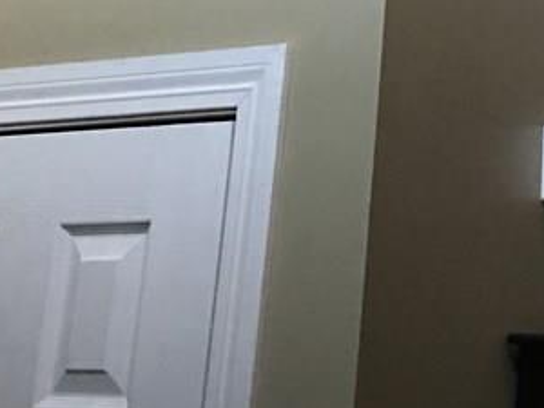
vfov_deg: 14.1
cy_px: -180
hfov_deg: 18.5
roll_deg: -0.2
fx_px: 1556
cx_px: 707
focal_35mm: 99
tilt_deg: +19.7
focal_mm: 4.15
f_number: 2.2
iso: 50
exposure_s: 1/4
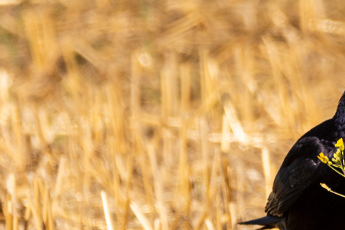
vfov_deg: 0.7
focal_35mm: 1905
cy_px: 212
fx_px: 18260
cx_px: 355
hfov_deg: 1.1
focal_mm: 600
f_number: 7.1
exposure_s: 1/2000
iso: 400
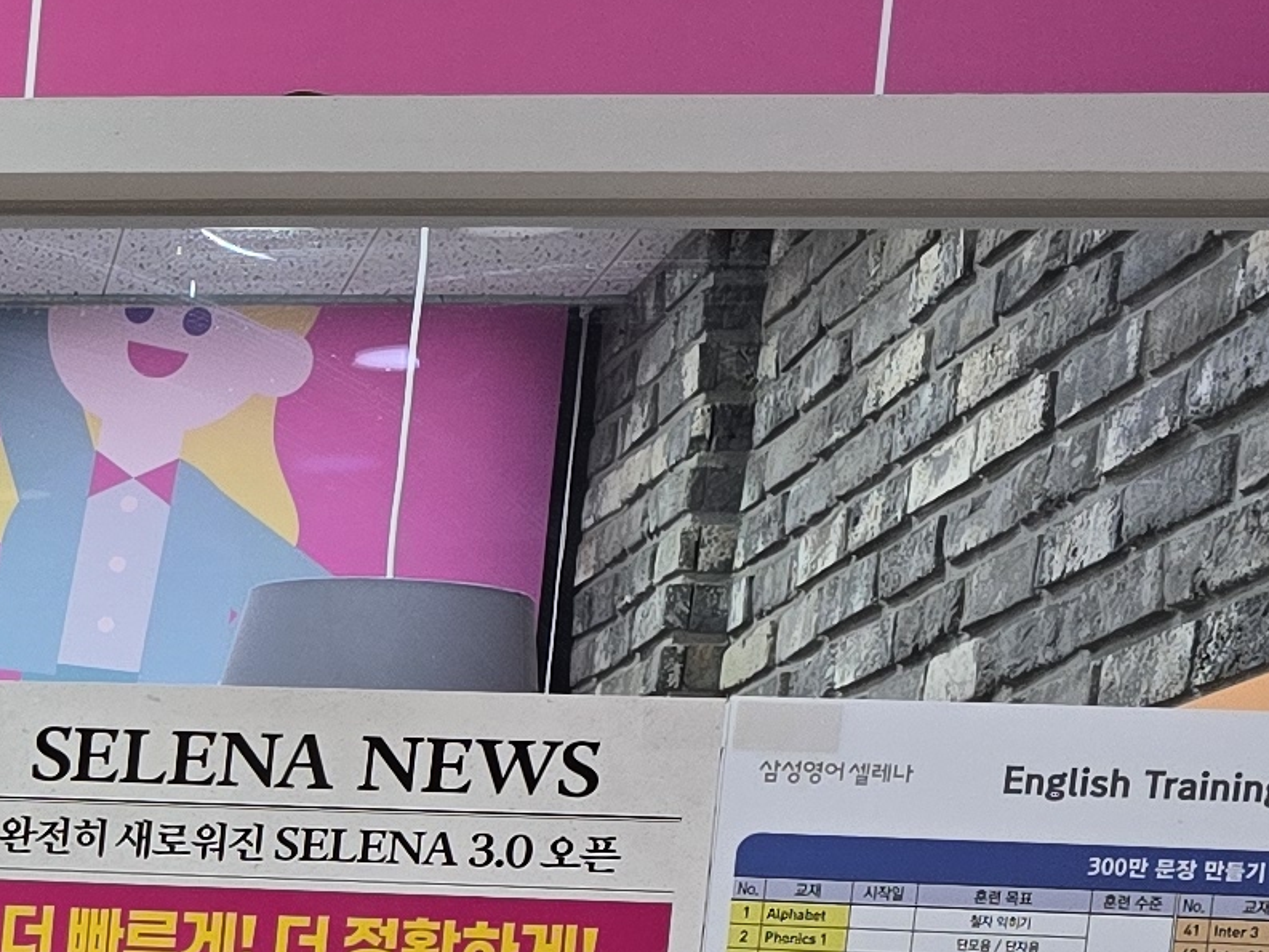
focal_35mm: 116
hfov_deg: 14.5
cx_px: -1139
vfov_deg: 11.9
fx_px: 4253
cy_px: 1610
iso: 100
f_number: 1.7
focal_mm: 6.3
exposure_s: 1/120
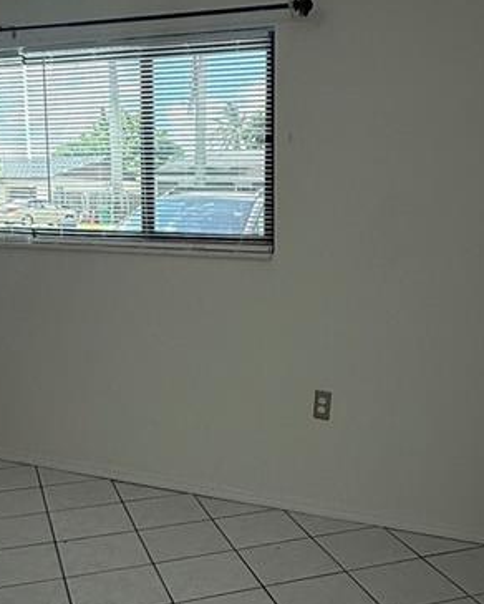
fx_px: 804
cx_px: 297
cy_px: 337
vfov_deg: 41.1
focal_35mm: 45
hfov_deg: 33.4
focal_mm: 2.22
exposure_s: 1/297
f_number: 2.2
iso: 64
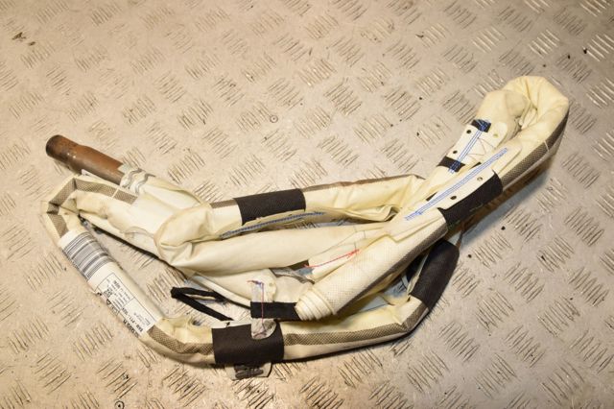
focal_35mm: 33
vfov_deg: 39.9
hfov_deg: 57.2
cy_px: 204
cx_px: 307
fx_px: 563
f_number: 9
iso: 800
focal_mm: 22
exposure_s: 1/200
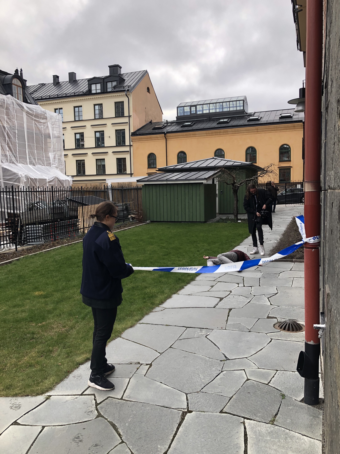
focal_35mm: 28
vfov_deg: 63.4
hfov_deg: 49.7
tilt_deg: -5.0
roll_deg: +1.3
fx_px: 367
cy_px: 227
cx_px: 170
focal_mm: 3.99
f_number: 1.8
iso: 20
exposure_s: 1/187
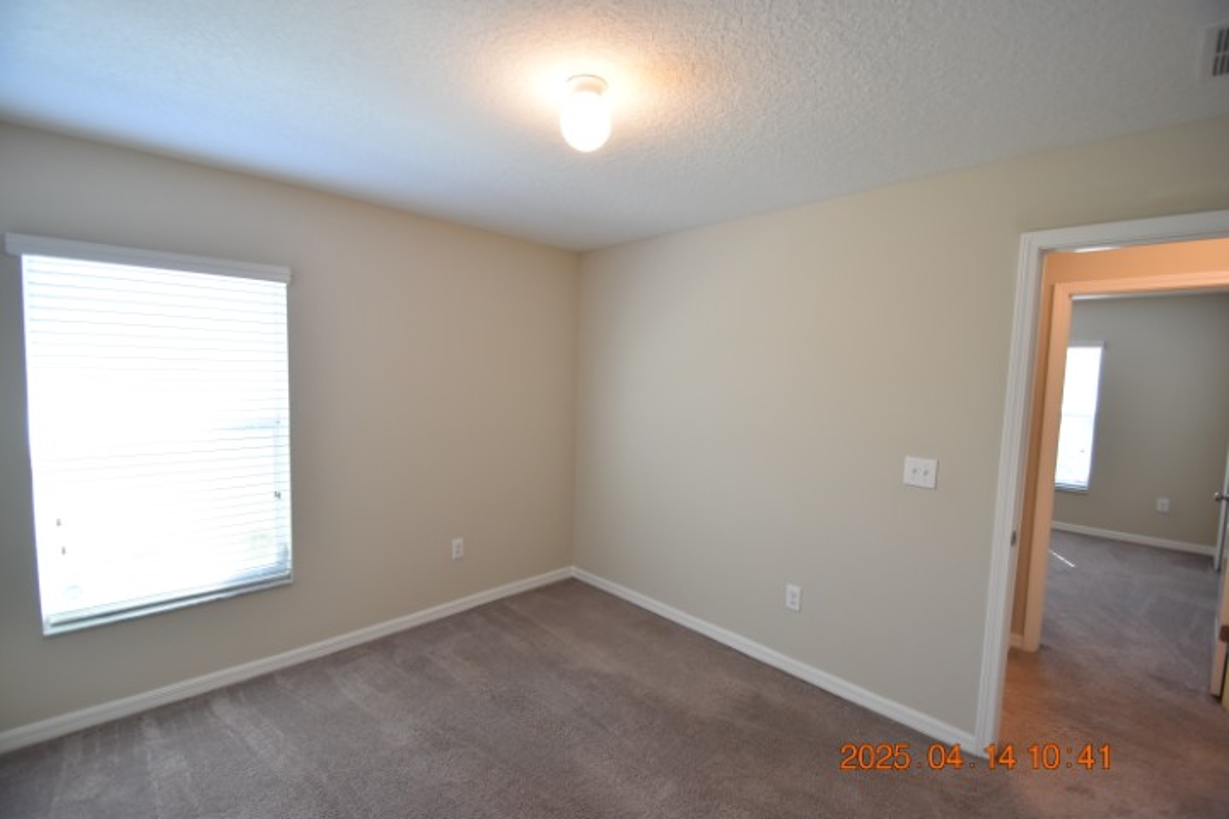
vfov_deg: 77.3
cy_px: 410
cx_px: 614
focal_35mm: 15
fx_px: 512
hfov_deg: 100.4
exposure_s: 1/60
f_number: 4
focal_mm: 10
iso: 560
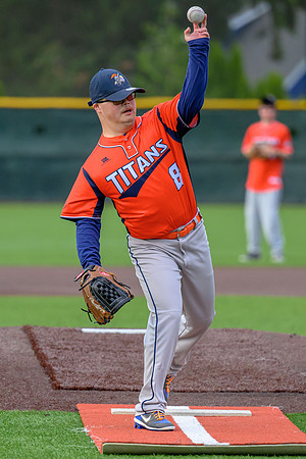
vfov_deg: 5.1
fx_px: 5151
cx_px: 124
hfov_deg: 3.4
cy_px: 324
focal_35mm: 404
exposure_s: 1/2000
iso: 1400
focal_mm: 190
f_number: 3.2
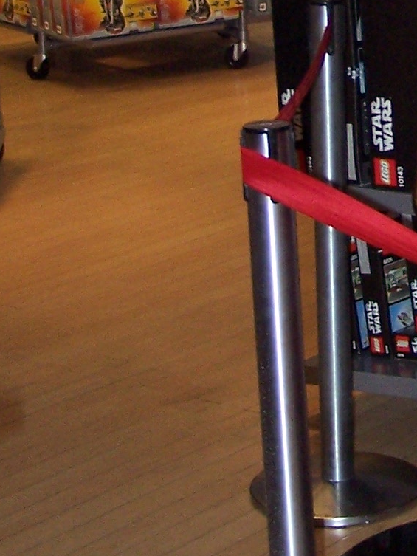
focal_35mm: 130
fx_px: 2087
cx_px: 499
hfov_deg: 11.2
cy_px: -162
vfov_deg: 14.5
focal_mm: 6.3
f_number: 2.8
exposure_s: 1/60
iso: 140
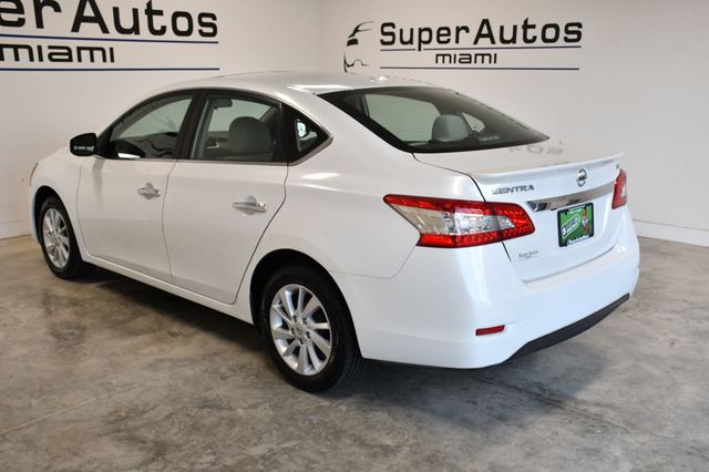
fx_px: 709
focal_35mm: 36
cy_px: 236
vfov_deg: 36.8
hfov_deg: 53.2
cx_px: 354
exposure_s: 1/160
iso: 400
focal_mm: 24
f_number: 7.1
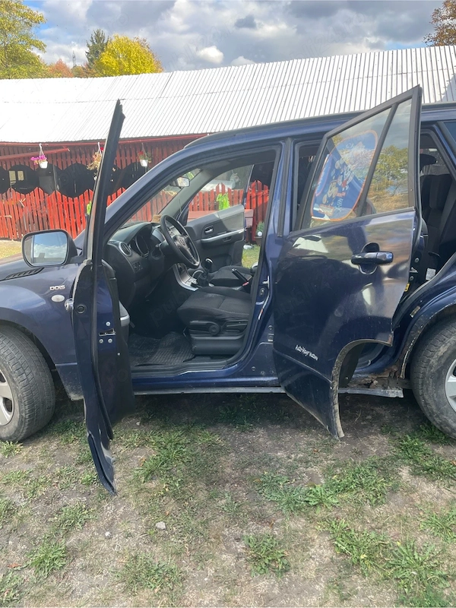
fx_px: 457
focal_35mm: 26
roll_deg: +1.5
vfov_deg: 67.3
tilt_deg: -14.9
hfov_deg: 53.1
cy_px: 304
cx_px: 228
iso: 32
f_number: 1.6
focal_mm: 4.2
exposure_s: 1/347
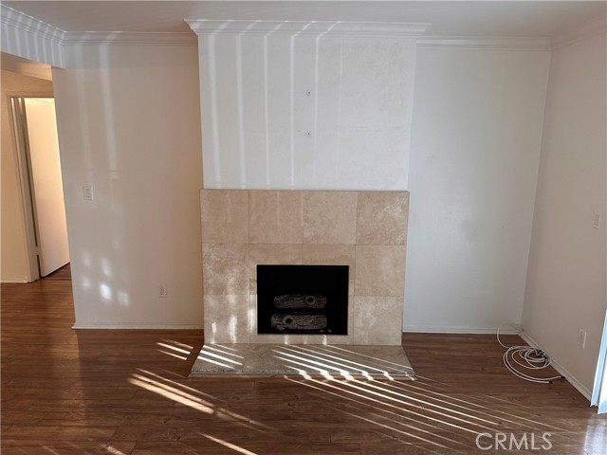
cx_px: 304
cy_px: 228
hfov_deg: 71.6
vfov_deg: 56.8
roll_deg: -0.8
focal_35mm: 24
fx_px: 421
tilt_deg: -11.5
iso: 200
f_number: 1.78
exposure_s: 1/120
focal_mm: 6.86
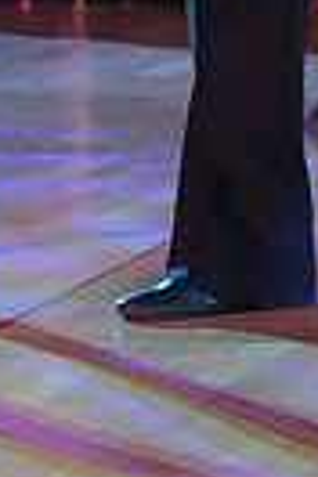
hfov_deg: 3.0
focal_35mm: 461
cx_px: 78
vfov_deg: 4.4
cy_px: -325
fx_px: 6108
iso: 10000
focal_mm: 105
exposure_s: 1/250
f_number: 6.3
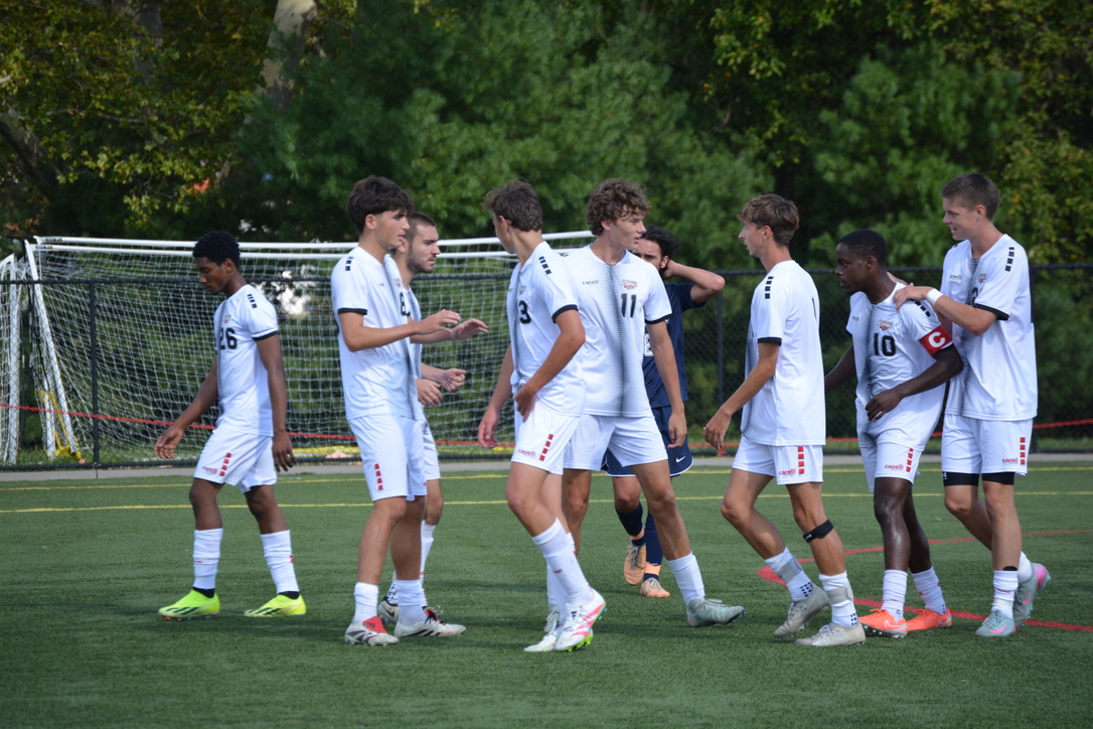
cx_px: 546
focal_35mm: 232
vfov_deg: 5.9
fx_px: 7058
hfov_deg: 8.9
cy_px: 364
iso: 400
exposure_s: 1/1000
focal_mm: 155
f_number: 5.3
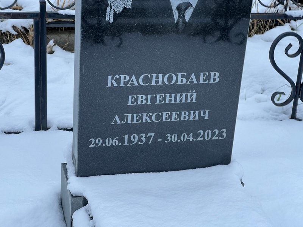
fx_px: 674
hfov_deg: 25.3
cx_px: 152
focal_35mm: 77
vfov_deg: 19.1
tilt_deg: -26.1
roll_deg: -3.3
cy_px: 114
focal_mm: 9
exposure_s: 1/99
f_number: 2.8
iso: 32
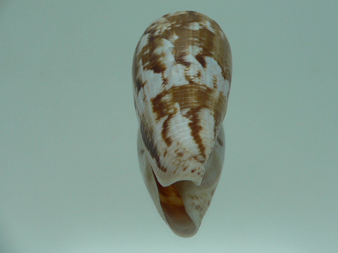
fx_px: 391
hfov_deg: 46.7
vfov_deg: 35.9
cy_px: 117
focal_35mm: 40
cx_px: 187
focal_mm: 4.6
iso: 80
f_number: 2.8
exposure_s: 1/80
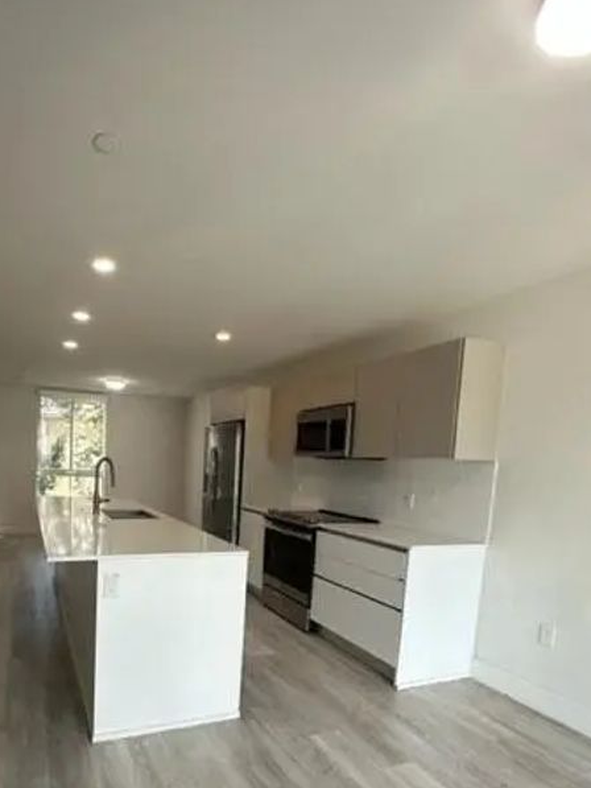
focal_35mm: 20
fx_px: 455
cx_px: 183
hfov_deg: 63.8
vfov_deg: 79.7
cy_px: 508
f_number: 2.2
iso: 80
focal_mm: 2.22
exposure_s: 1/120
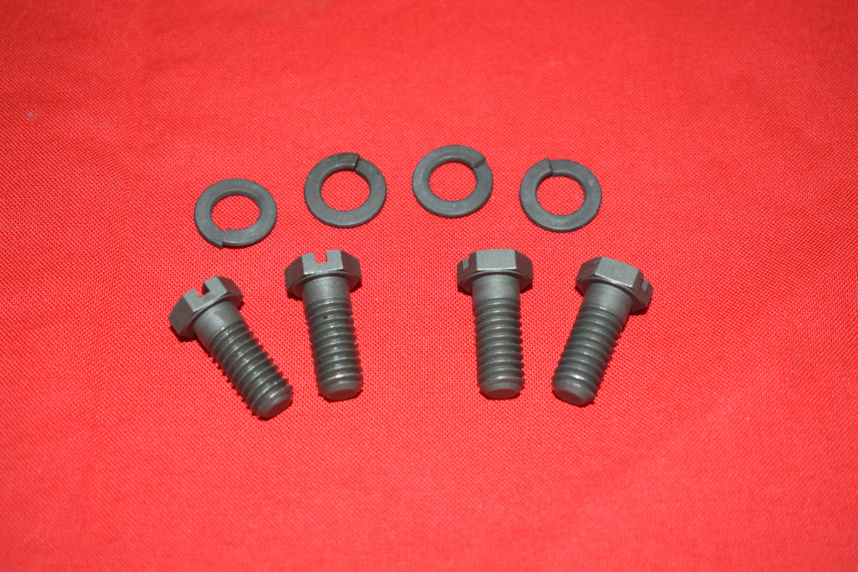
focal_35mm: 60
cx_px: 429
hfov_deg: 33.4
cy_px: 286
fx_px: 1430
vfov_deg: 22.6
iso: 1250
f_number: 5
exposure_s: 1/200
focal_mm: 40
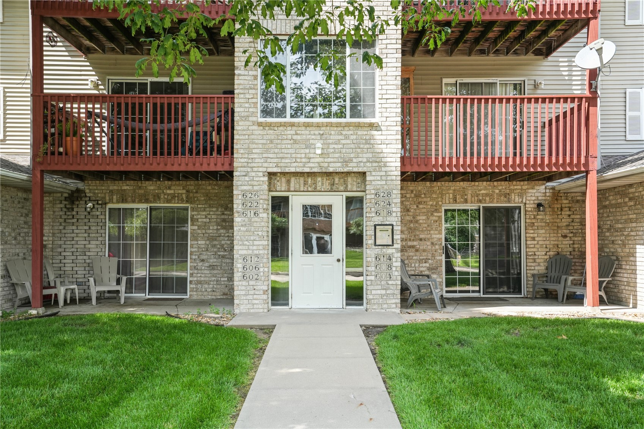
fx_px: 626
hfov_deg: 54.4
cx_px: 322
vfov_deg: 37.8
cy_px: 214
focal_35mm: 35
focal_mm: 35
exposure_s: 1/125
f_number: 9
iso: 400
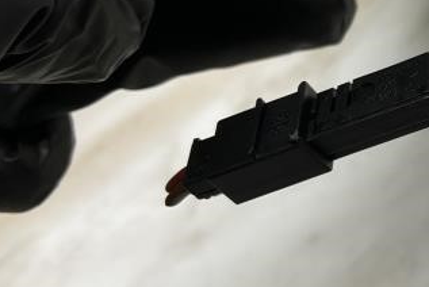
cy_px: 115
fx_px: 906
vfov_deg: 18.0
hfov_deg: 23.8
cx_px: 537
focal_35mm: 76
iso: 25
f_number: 1.8
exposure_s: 1/358
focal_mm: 3
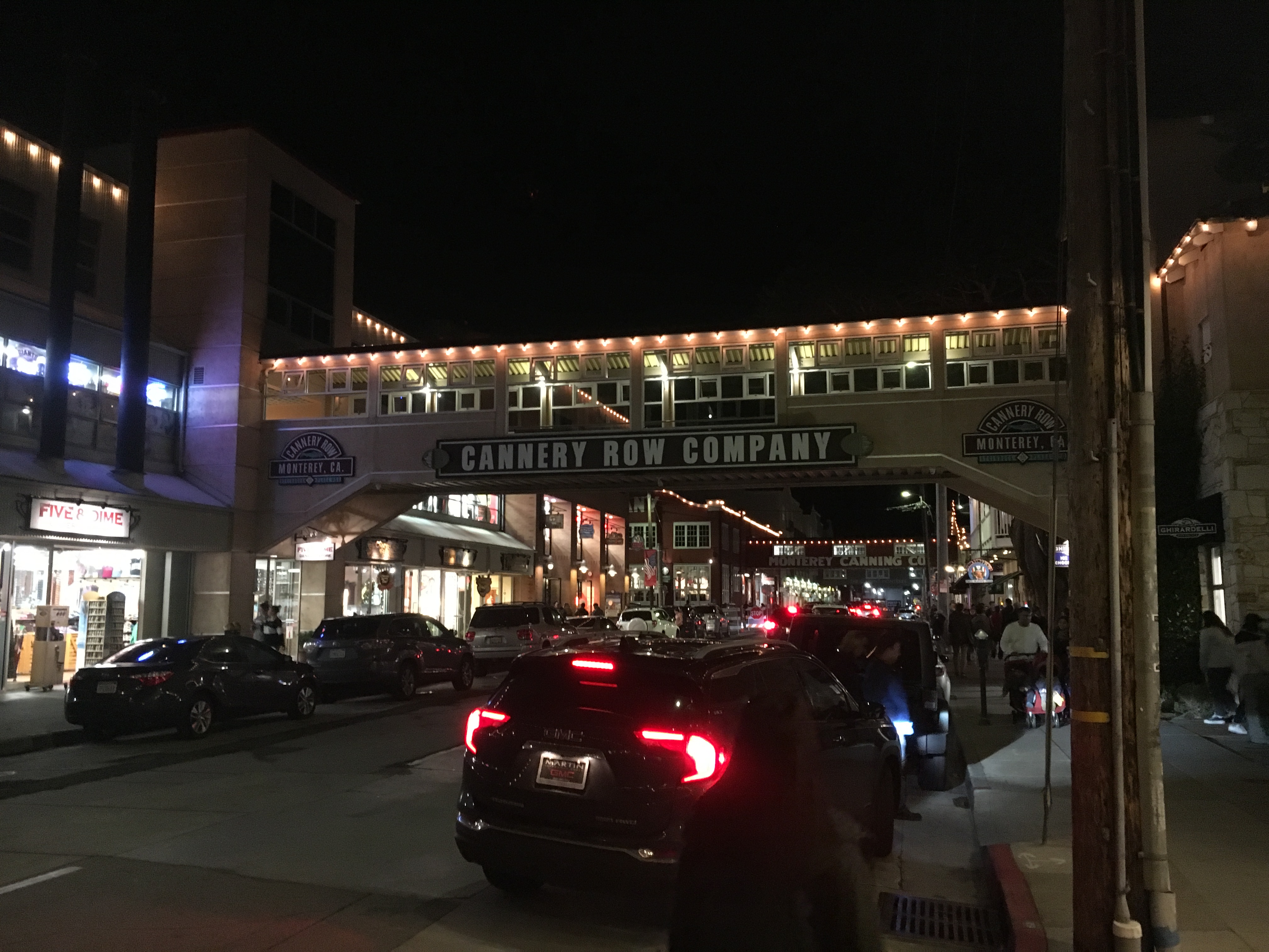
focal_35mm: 29
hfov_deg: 61.7
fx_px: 1063
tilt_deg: +5.7
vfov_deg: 48.2
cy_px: 476
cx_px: 634
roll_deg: +0.8
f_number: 2.2
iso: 250
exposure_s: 1/15
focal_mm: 4.15
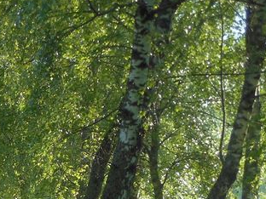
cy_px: 249
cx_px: -79
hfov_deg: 8.9
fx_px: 1683
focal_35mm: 219
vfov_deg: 6.7
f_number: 4.4
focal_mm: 13.6
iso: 80
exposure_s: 1/100
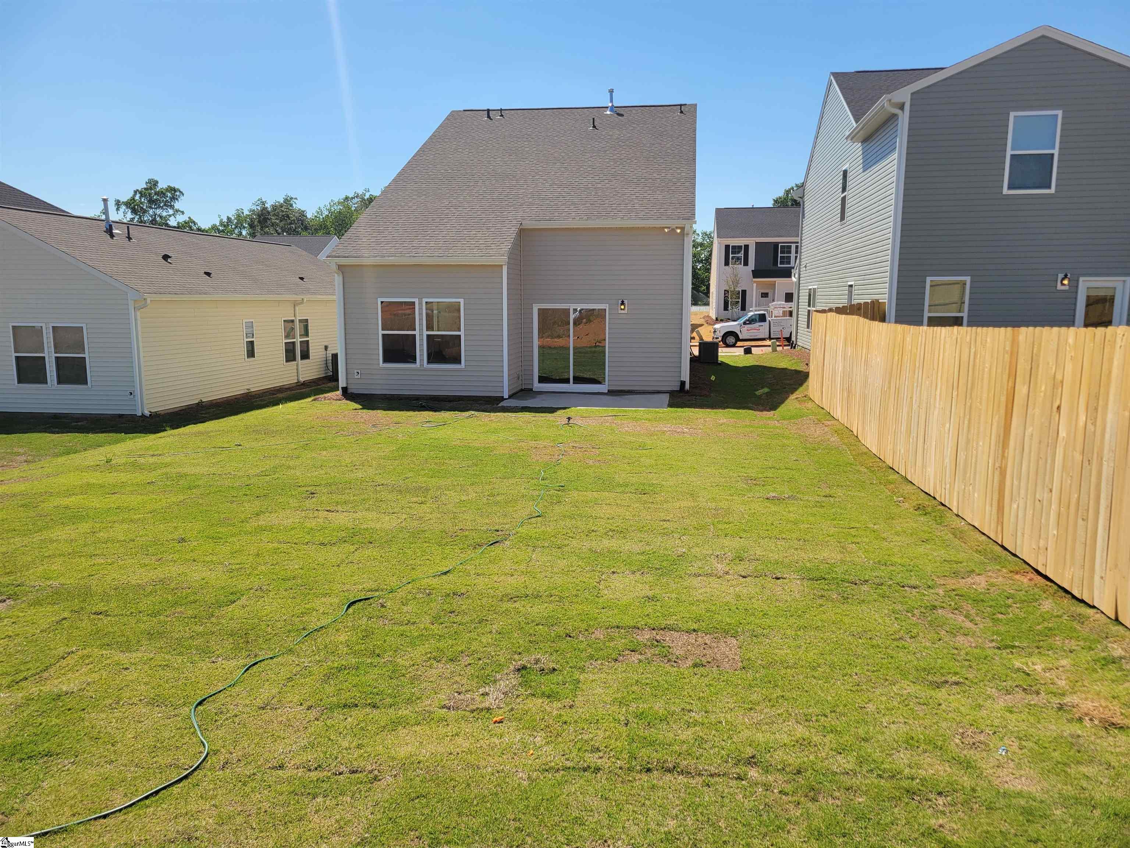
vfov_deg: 53.1
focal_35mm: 26
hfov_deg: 67.3
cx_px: 565
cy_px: 424
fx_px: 849
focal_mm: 5.4
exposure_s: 1/2715
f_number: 1.8
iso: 40
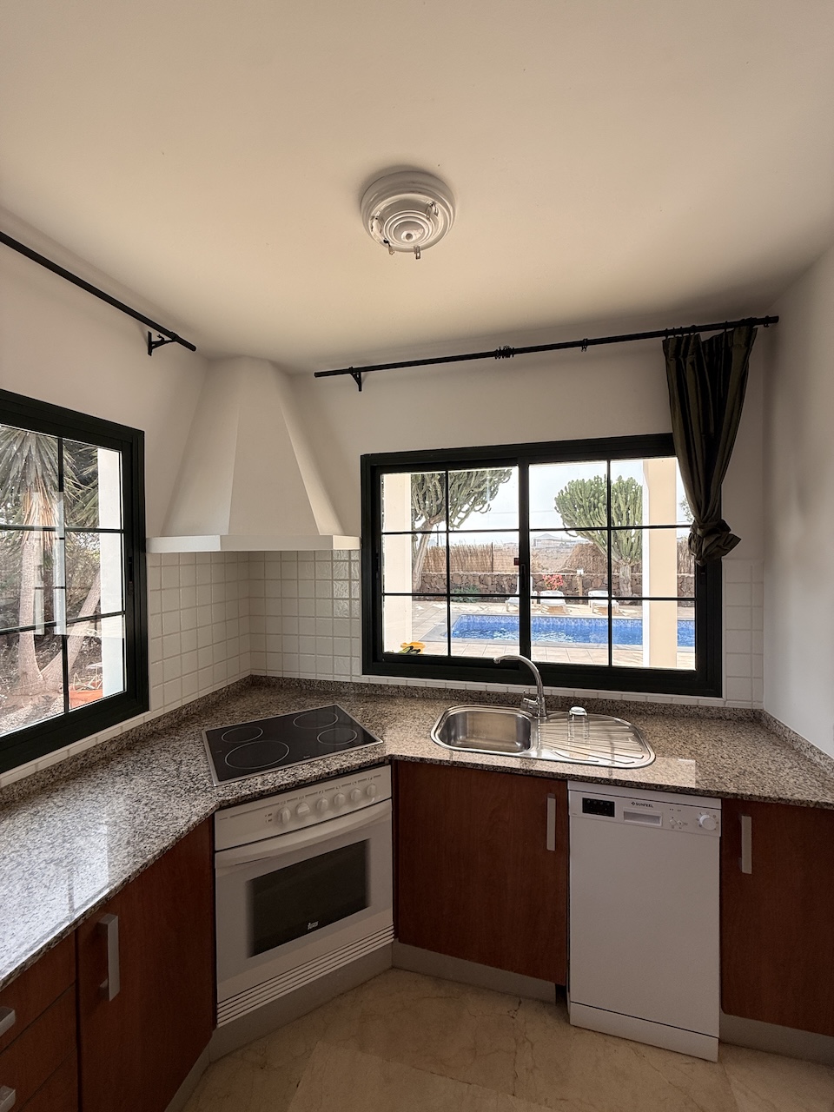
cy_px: 556
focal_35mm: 14
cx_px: 417
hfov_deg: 85.7
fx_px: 450
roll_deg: +0.3
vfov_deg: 102.1
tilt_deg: +0.0
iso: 64
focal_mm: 2.22
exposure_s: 1/361
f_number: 2.2
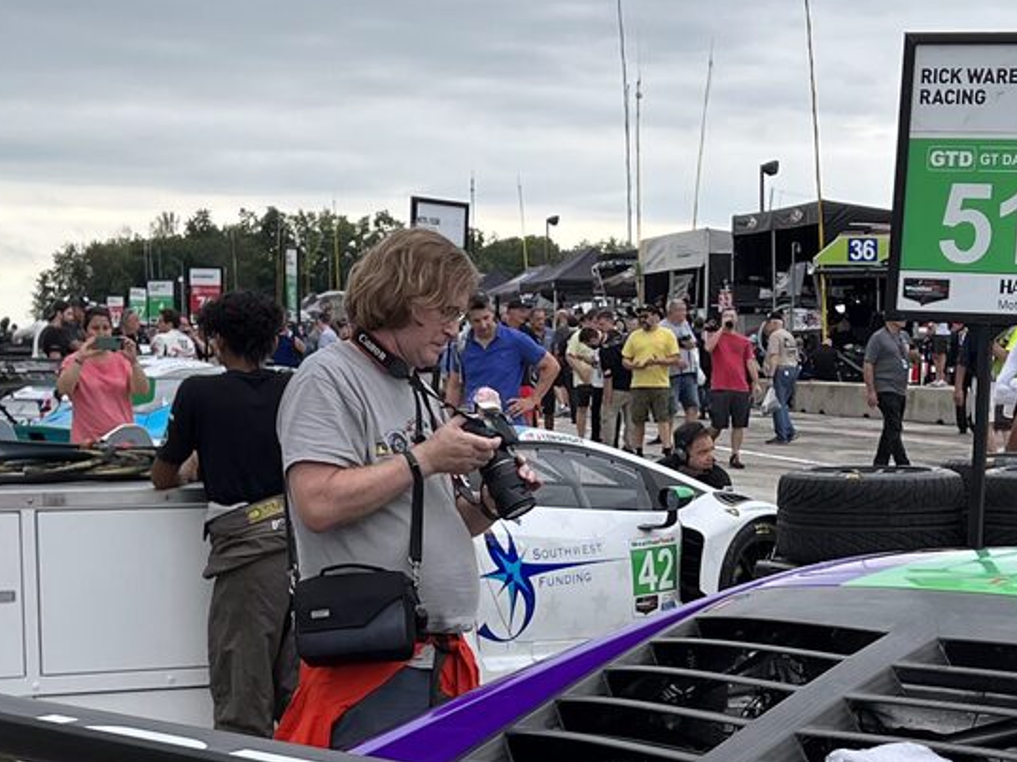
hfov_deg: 22.5
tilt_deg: -6.1
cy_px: 660
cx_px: 524
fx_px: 2555
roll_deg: +0.9
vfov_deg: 16.8
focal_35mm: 87
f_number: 1.5
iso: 50
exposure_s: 1/894
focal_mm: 5.7
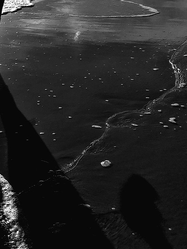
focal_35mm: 69
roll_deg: -2.2
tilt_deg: -12.2
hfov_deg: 20.8
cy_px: 52
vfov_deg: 27.6
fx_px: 497
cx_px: 10
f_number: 2.2
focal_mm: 4.15
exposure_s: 1/12821
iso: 25
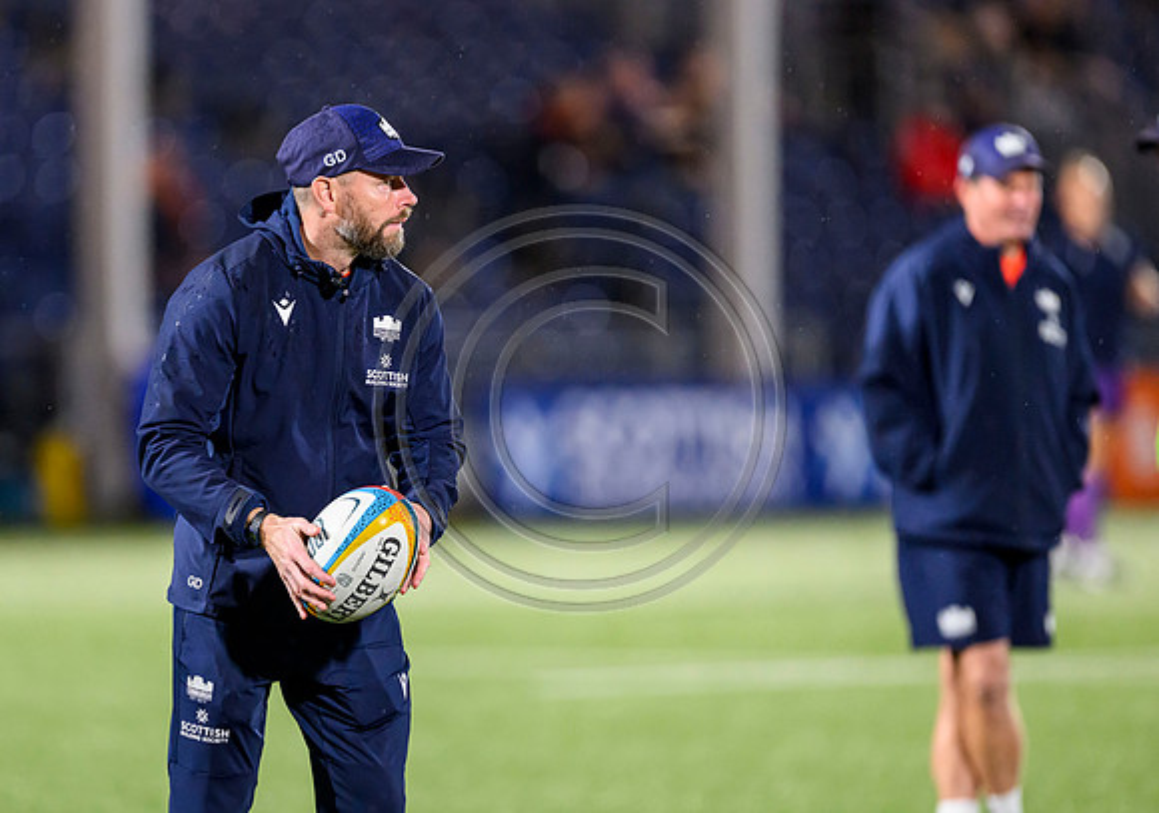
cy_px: 440
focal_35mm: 522
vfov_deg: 2.7
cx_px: 396
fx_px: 17079
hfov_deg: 3.9
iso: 5000
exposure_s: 1/640
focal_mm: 400
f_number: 2.8
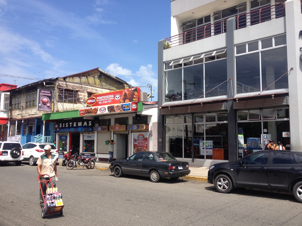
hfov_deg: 52.6
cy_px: 113
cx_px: 151
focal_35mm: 35
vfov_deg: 40.7
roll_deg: +0.1
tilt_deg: +2.6
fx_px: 305
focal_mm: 4.28
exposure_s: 1/1416
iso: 50
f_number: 2.4
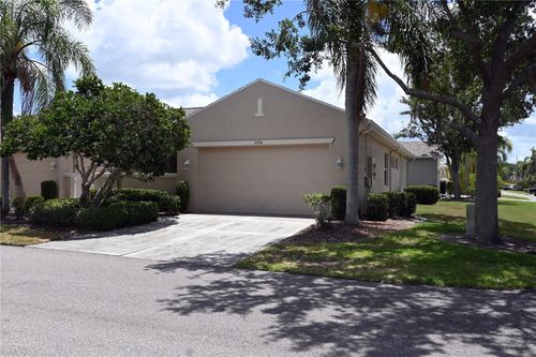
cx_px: 268
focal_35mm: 32
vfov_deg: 40.8
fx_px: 480
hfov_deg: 58.4
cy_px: 178
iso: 100
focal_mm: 21.5
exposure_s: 1/400
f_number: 7.1
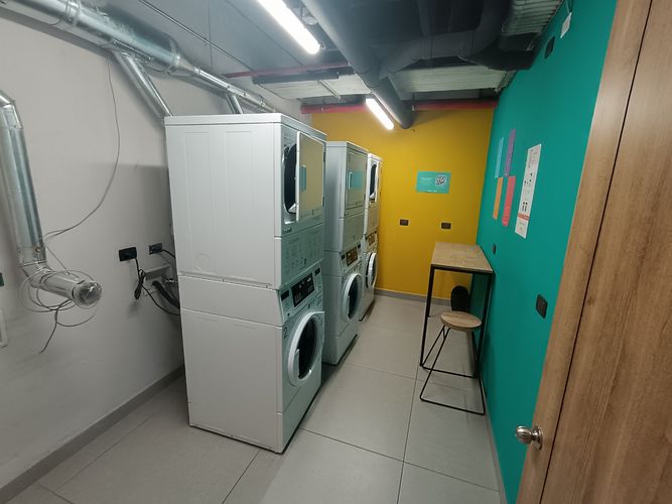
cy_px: 252
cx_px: 336
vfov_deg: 78.1
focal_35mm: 16
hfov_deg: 94.5
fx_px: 311
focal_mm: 1.66
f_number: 2.2
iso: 262
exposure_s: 1/60
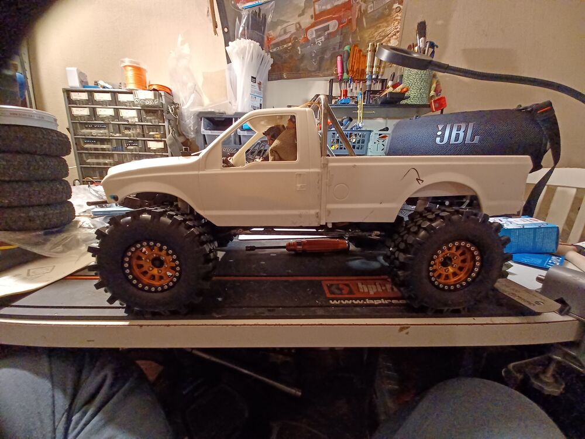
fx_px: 220
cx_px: 292
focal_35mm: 13
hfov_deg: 106.2
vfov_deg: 89.9
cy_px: 220
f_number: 2.2
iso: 250
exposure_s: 1/25
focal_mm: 1.42
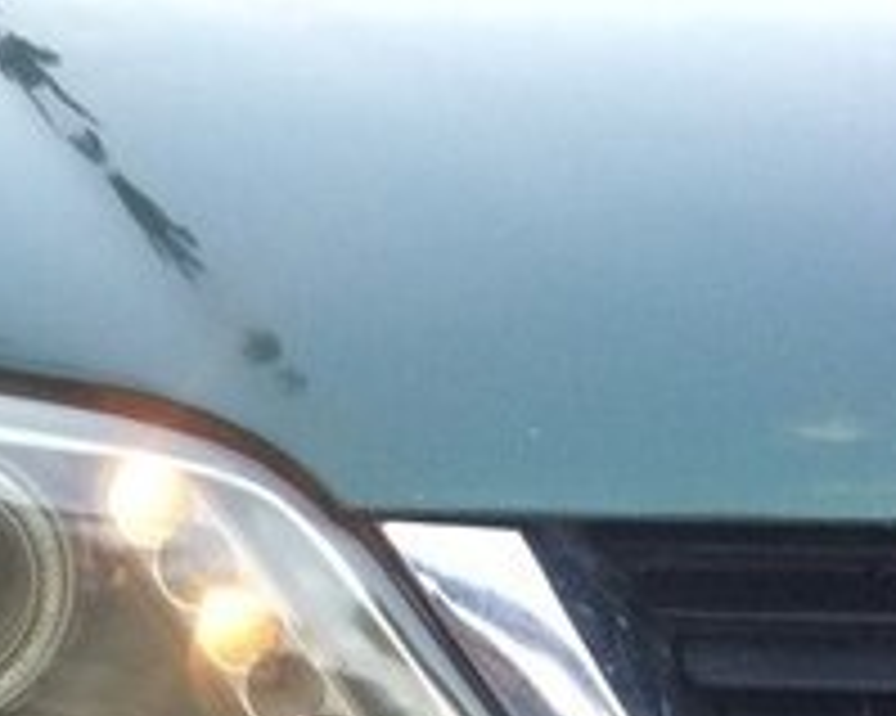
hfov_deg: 19.3
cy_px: 1110
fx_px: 2491
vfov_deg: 15.0
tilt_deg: -28.4
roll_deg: -4.6
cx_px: -144
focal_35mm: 94
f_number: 2.2
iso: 80
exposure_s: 1/33
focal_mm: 4.15
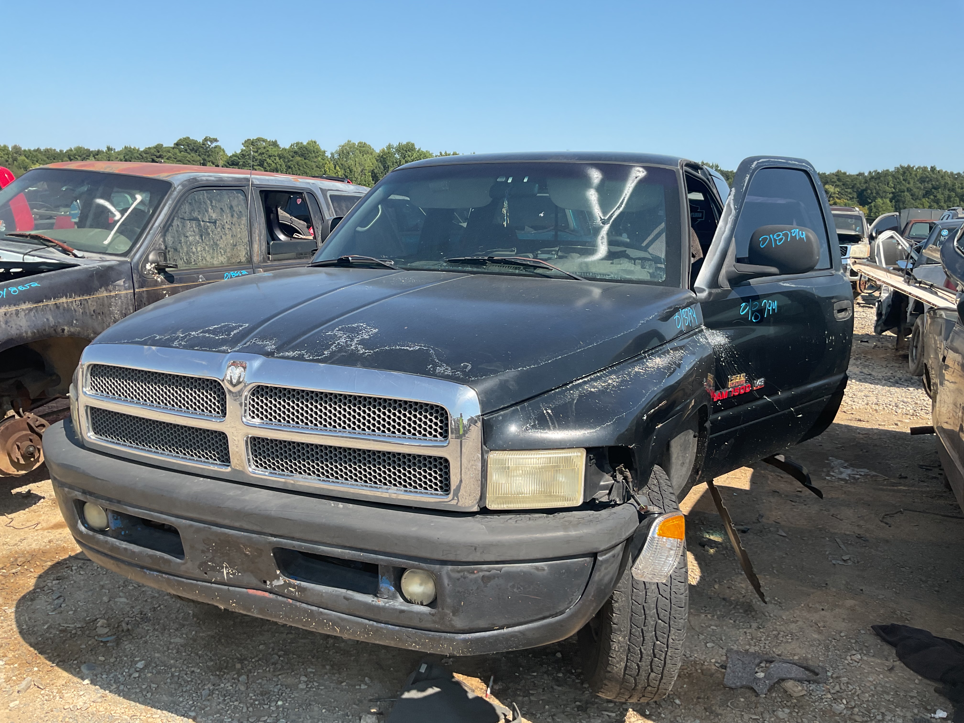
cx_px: 482
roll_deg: -1.3
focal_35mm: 29
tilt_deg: -11.0
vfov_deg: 48.2
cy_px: 362
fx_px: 808
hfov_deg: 61.7
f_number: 1.8
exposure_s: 1/1144
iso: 16
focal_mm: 3
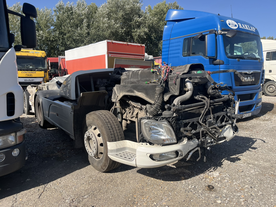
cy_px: 104
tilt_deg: -7.5
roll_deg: +2.2
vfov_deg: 53.1
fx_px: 207
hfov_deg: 67.3
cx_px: 138
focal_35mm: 26
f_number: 1.6
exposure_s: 1/2179
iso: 50
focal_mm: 5.1
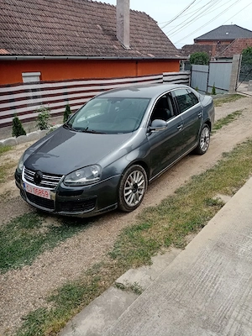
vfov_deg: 67.3
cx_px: 126
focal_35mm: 26
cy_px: 168
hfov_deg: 53.1
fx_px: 252
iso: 117
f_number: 1.8
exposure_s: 1/1667
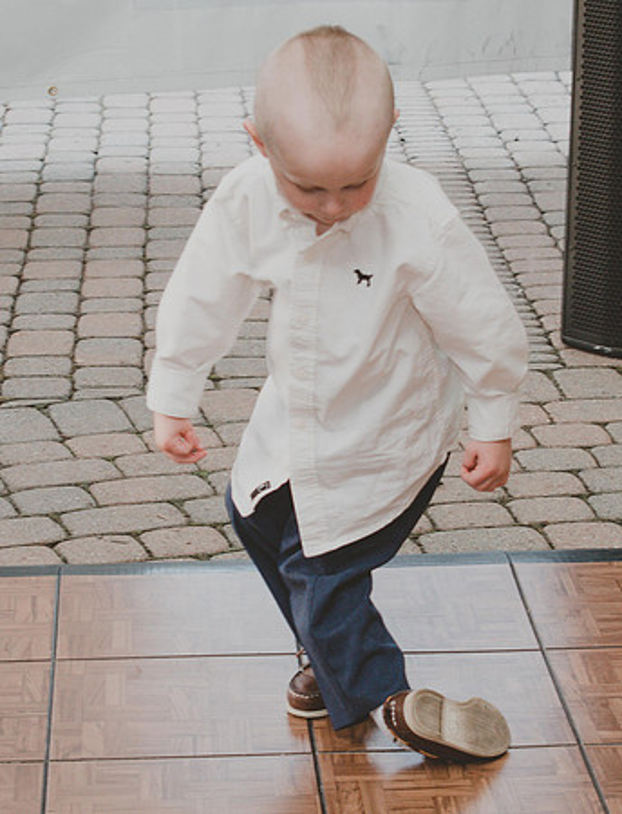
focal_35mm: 120
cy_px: 473
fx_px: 2838
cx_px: 272
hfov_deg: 12.5
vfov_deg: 16.3
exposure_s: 1/60
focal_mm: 48
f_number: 5.3
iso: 1000
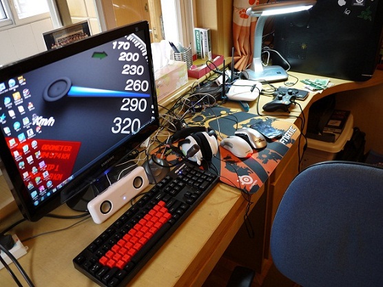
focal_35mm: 28
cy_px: 144
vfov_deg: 49.7
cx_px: 192
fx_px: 310
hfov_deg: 63.4
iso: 200
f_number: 2.5
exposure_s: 1/15
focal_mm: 14
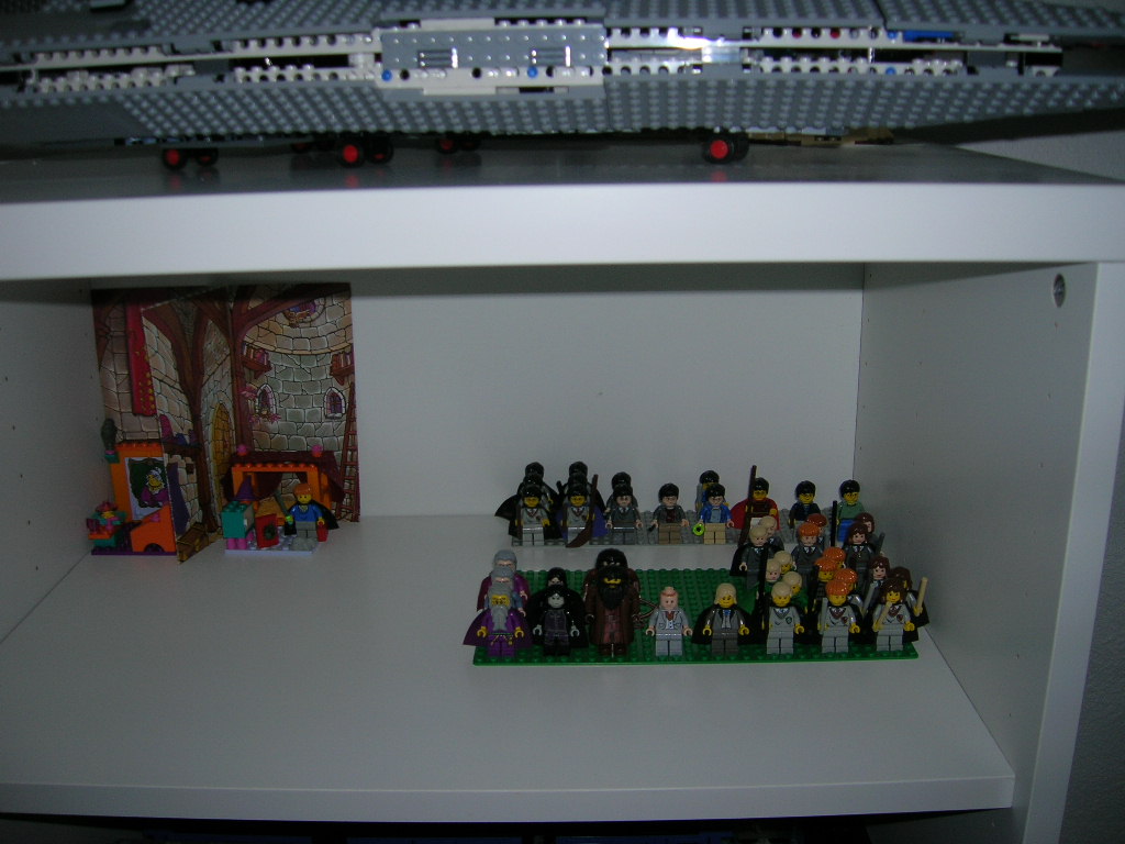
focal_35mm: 34
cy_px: 422
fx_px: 1105
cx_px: 562
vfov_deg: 41.8
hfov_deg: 54.0
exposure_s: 1/60.1
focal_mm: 5.7
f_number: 2.9
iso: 50
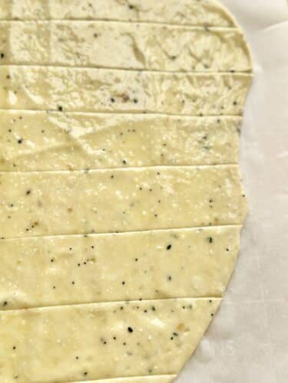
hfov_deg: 30.3
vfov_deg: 39.7
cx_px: 144
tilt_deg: -70.5
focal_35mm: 48
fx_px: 532
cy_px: 192
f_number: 1.78
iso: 80
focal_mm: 6.86
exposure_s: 1/962
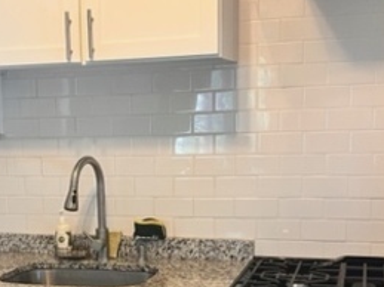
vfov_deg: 21.6
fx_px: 743
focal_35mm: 67
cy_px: 240
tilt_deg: -10.3
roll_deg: +0.7
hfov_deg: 28.6
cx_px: 102
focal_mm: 5.1
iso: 100
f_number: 1.6
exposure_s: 1/60
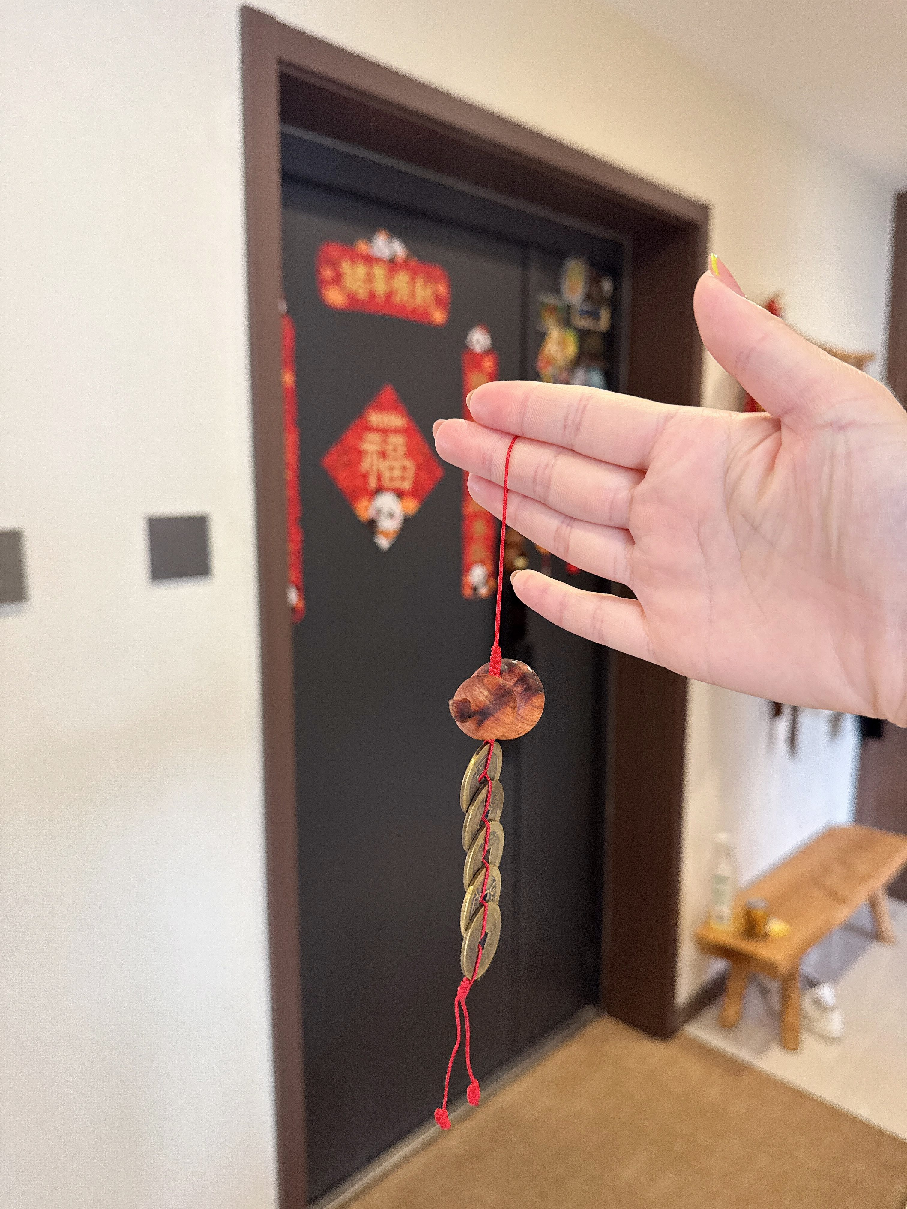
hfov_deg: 56.8
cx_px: 454
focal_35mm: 24
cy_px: 604
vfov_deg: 71.6
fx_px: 838
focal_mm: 6.76
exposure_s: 1/50
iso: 160
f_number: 1.78
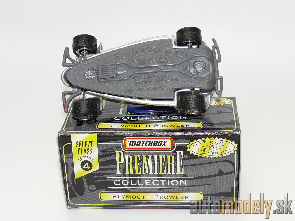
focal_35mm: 74
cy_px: 110
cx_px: 148
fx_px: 631
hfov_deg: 26.3
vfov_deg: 19.9
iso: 100
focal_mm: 11.2
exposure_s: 1/30
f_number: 4
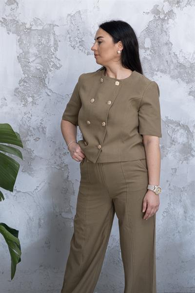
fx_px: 666
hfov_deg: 16.7
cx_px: 98
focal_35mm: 82
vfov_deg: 24.8
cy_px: 146
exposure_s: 1/125
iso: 320
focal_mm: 54.5
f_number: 4.5
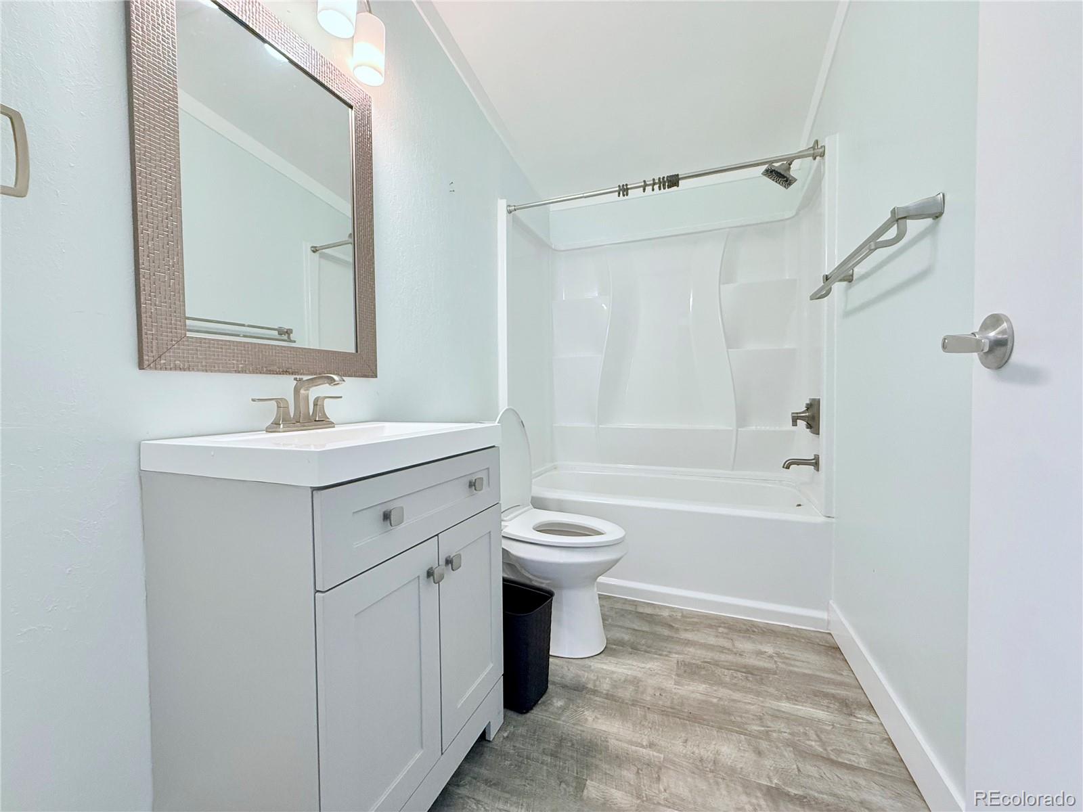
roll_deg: +0.0
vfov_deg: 85.7
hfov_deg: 102.1
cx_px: 542
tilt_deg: -1.9
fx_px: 438
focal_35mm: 14
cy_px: 406
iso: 250
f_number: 2.2
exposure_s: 1/120
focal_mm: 2.22
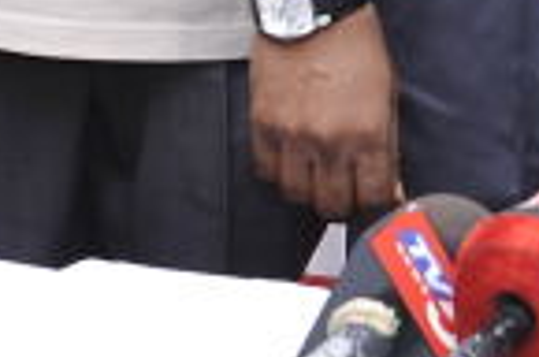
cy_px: -723
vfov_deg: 3.9
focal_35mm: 340
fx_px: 5079
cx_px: -59
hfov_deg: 6.0
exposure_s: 1/160
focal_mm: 48
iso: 250
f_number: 5.6
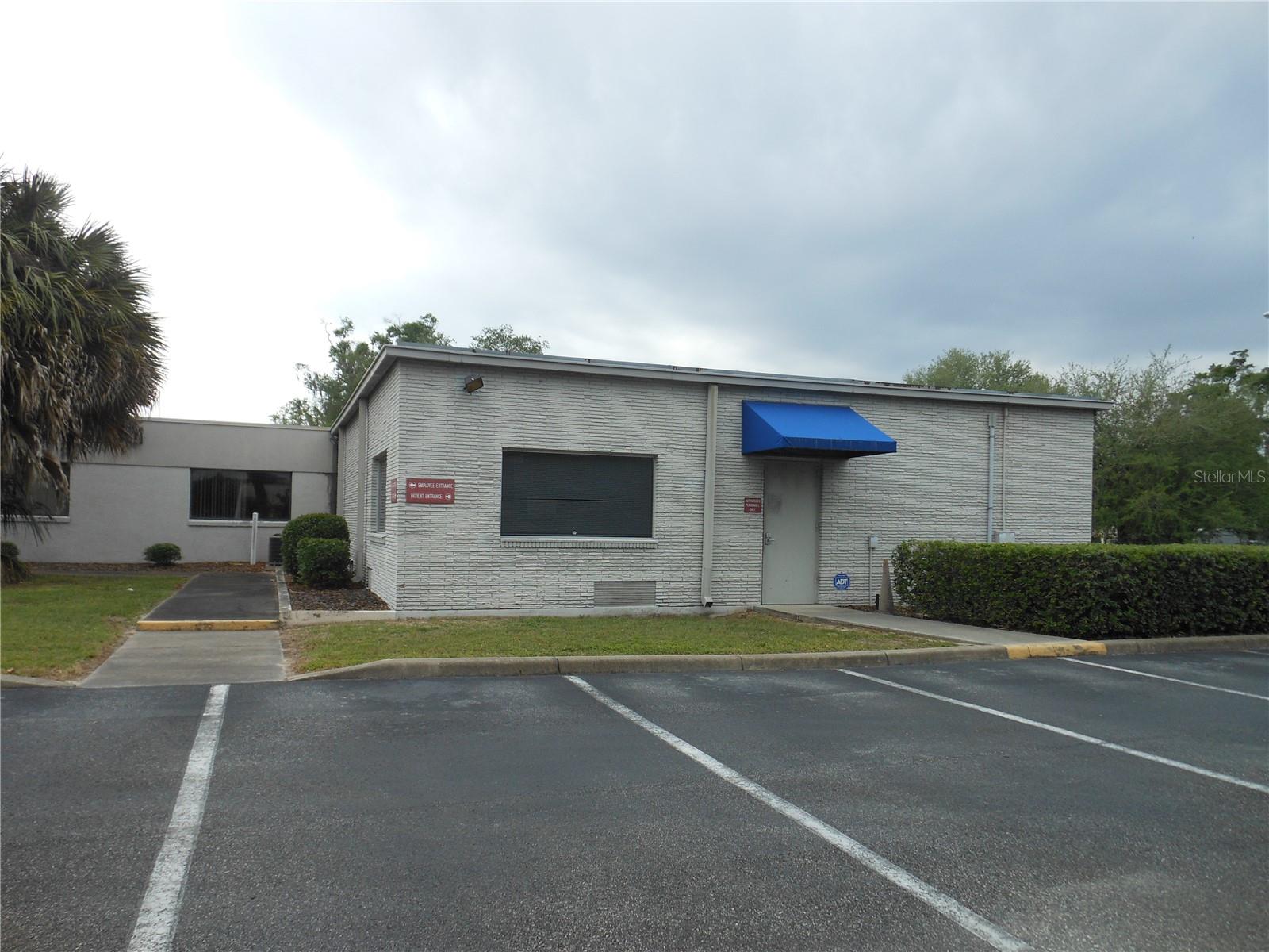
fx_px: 916
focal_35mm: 25
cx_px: 634
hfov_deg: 69.4
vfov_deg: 54.9
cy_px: 476
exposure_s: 1/640
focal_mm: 4.5
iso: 80
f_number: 3.2
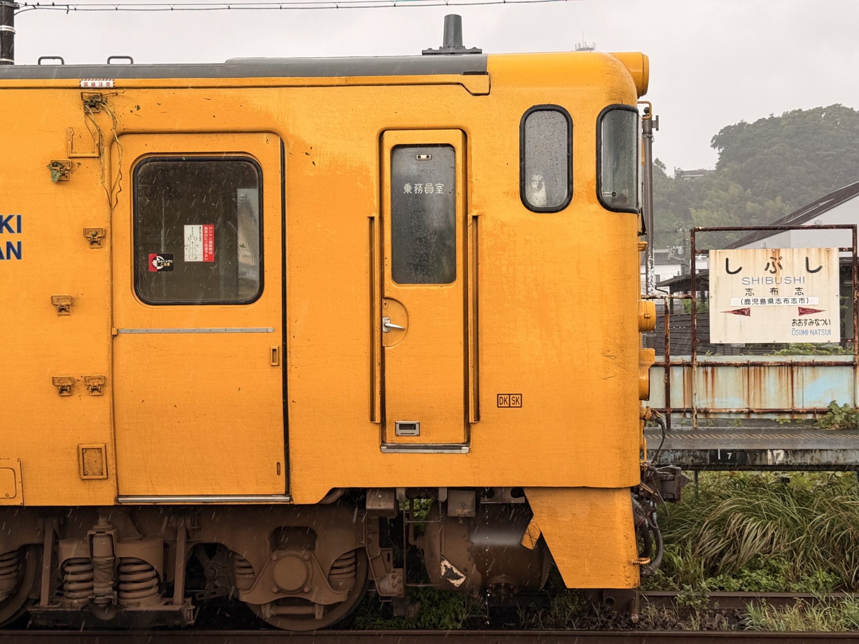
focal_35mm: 48
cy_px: 322
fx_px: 1191
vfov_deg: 30.3
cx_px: 430
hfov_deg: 39.7
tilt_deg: +1.2
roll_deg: +0.5
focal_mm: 6.76
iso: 64
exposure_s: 1/516
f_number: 1.78
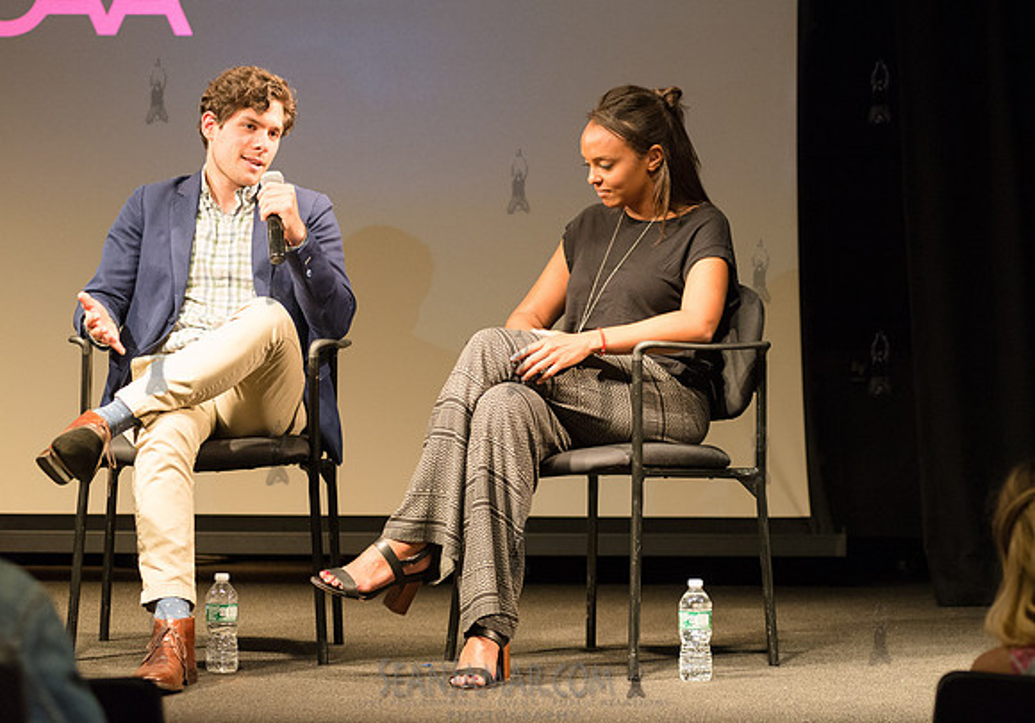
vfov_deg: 14.1
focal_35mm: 100
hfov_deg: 20.0
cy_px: 314
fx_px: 2928
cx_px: 613
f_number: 4
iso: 2500
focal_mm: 86
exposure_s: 1/50
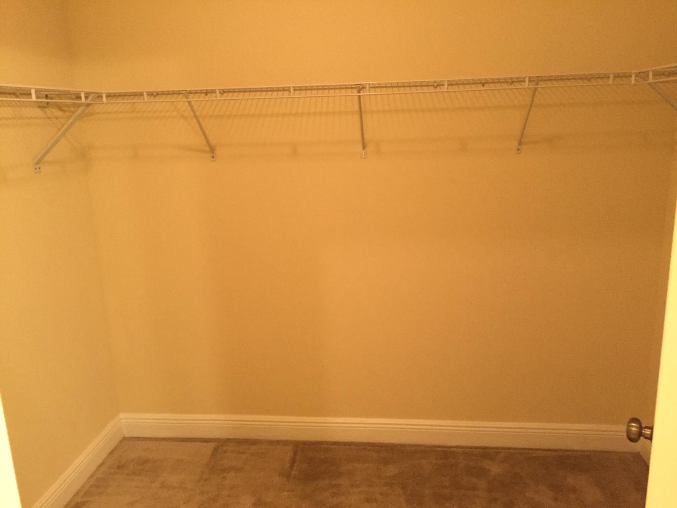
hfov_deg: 61.7
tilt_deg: -15.5
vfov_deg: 48.2
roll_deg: +0.9
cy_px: 254
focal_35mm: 29
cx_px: 338
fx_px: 567
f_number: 2.2
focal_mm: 4.15
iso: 320
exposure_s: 1/30
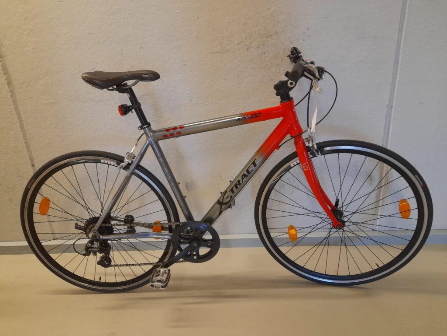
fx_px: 323
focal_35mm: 25
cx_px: 224
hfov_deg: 69.4
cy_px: 168
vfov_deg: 54.9
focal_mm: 4.6
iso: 250
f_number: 2
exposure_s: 1/50
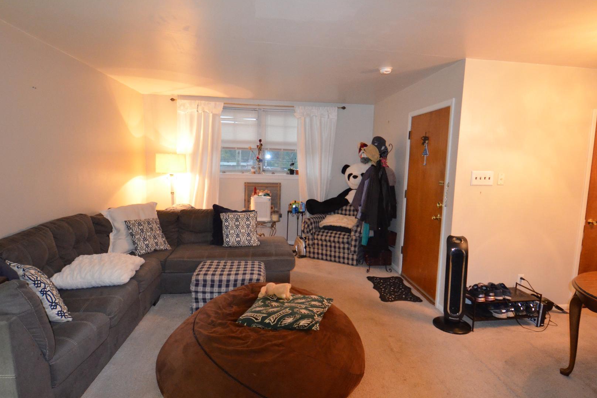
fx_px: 315
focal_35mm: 19
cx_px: 308
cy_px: 200
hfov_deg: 86.9
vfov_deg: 64.6
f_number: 3.5
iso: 3200
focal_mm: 10
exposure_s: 1/60
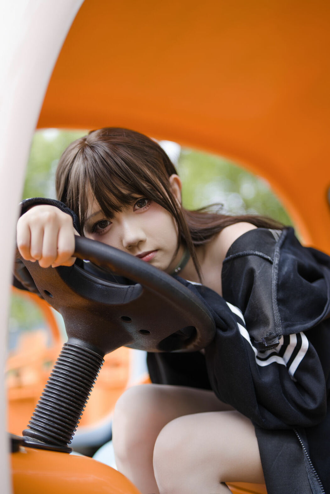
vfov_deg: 54.4
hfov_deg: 37.9
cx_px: 165
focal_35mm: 35
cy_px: 247
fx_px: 481
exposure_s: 1/2000
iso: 100
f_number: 1.4
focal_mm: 35
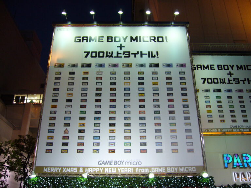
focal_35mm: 36
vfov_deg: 39.7
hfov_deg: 51.4
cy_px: 94
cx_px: 126
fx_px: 261
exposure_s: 1/15
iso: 125
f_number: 2.9
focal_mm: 6
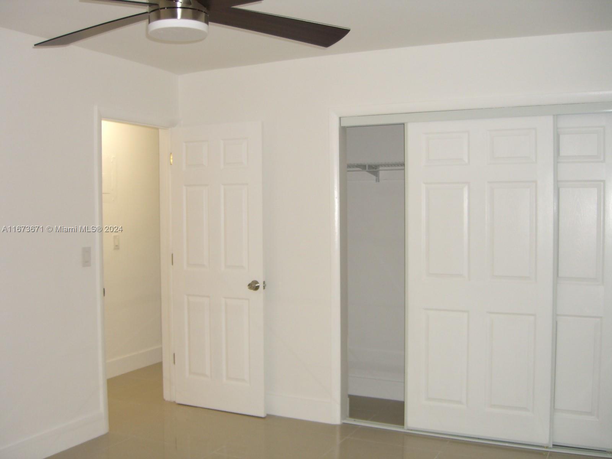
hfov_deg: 49.0
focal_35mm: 38
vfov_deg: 37.7
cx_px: 306
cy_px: 230
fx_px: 672
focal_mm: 7.9
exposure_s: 1/60
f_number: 2.8
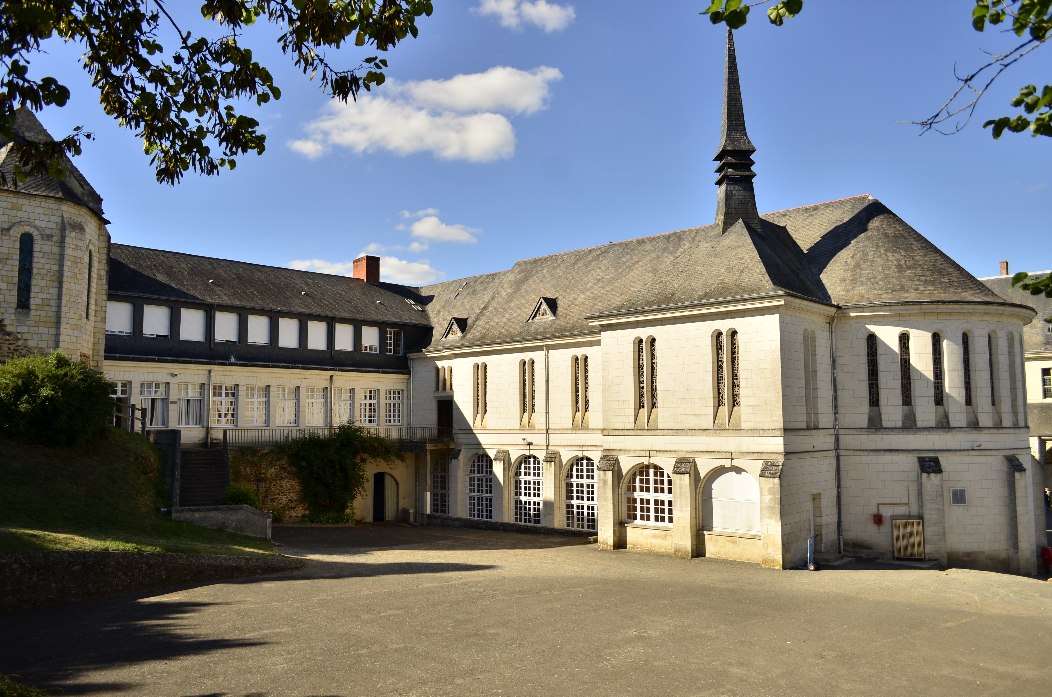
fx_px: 787
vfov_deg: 47.7
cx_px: 526
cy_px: 348
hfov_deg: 67.5
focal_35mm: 27
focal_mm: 18
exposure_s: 1/1250
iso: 125
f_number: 4.5
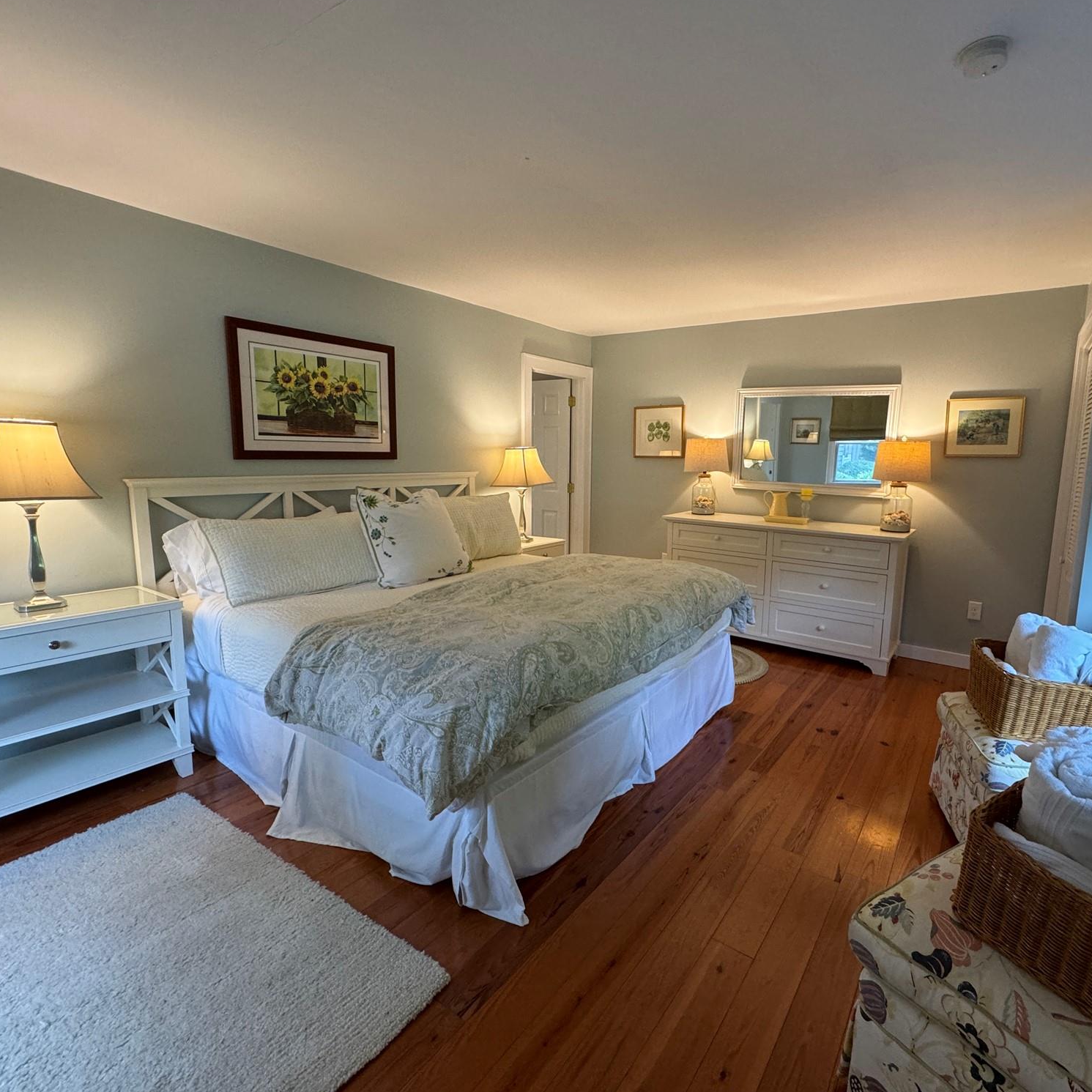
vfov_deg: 84.0
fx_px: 607
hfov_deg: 83.5
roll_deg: -1.7
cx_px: 617
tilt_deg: -8.5
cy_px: 540
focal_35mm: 17
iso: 250
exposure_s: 1/120
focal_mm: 2.22
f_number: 2.2
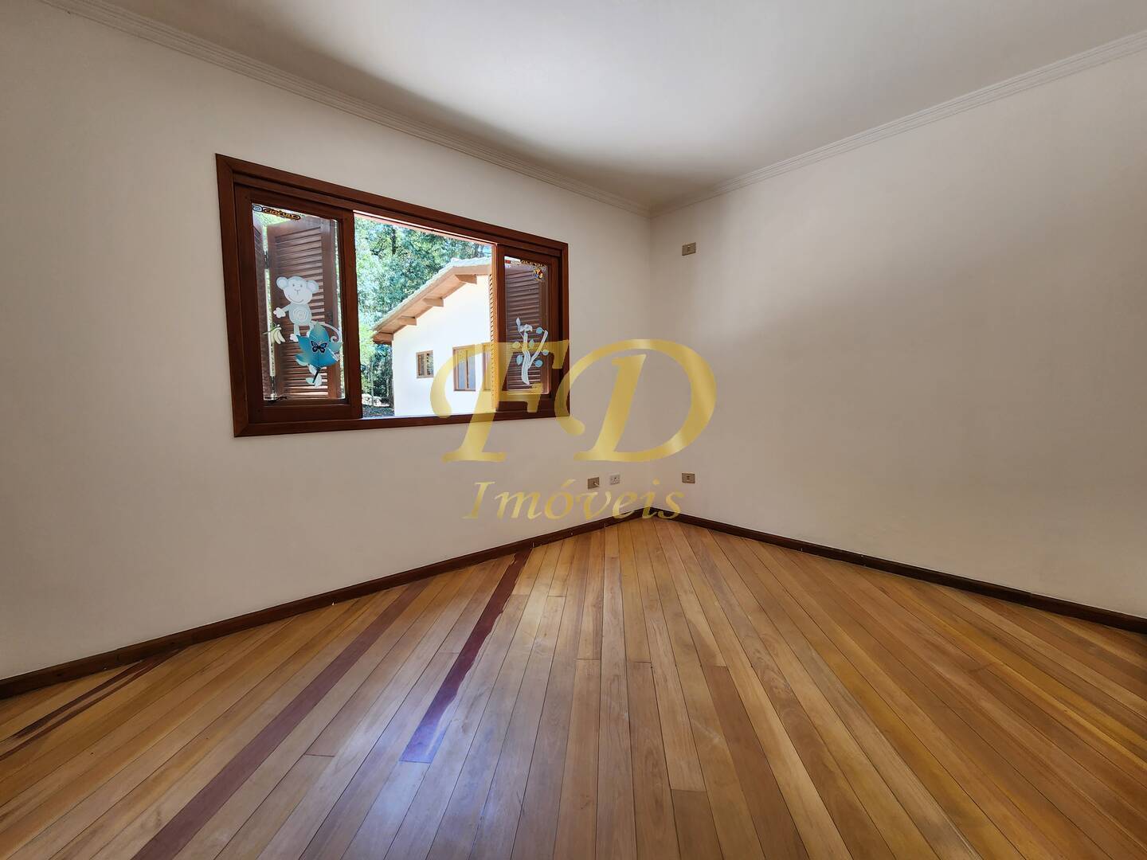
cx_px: 574
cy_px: 430
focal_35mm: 13
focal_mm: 2.2
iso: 80
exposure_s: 1/120
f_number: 2.2
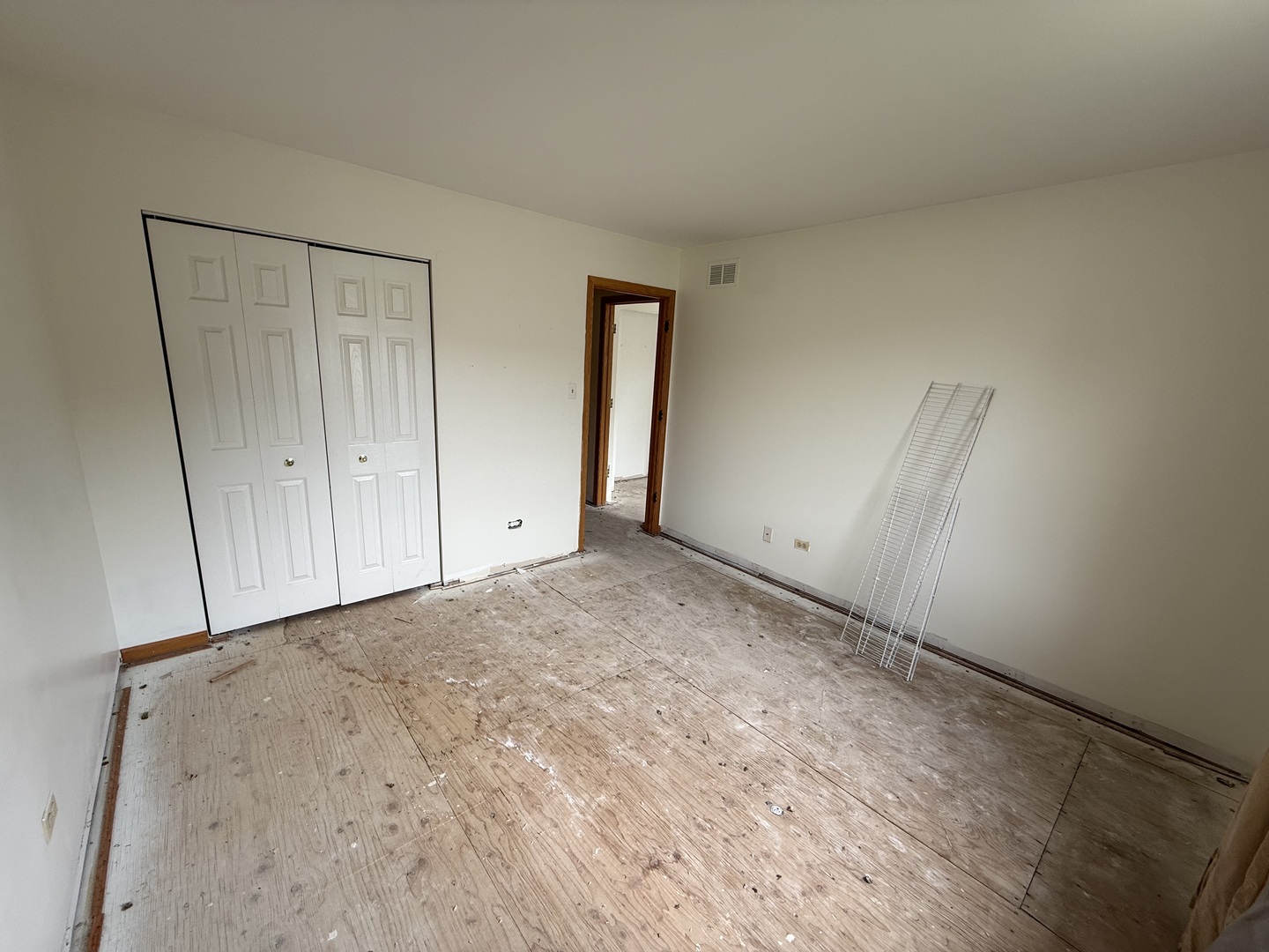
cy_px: 476
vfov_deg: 85.7
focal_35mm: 14
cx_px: 634
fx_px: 513
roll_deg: -3.3
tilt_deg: -12.3
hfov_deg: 102.1
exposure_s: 1/99
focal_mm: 2.22
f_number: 2.2
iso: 80
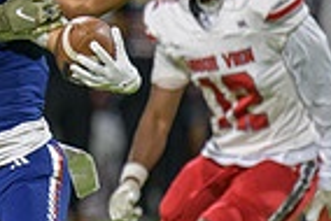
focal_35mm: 1227
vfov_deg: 1.1
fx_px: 11293
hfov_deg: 1.7
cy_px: 194
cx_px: -166
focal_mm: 300
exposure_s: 1/250
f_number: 2.8
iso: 1250
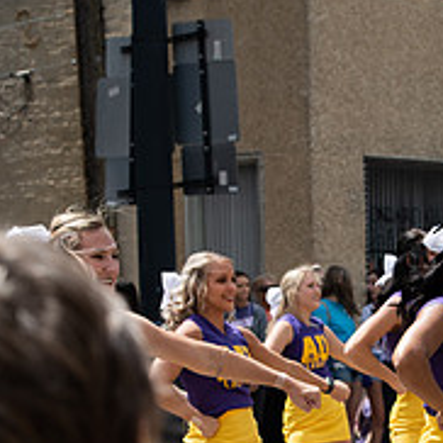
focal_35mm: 190
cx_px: 484
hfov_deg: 9.1
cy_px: 442
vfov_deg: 9.1
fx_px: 2751
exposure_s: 1/640
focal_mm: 70
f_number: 6.3
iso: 200
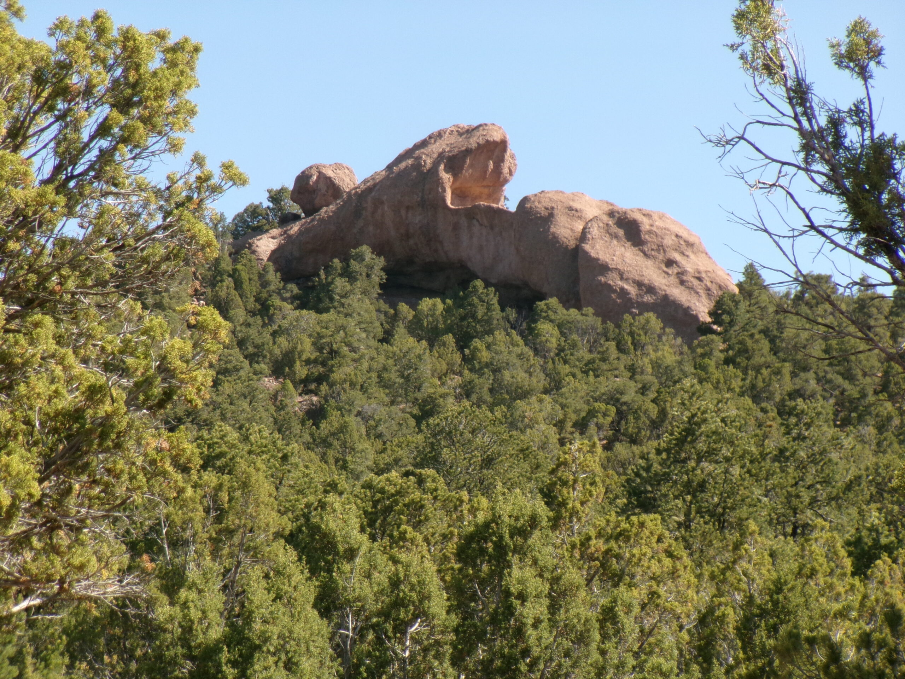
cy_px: 340
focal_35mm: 142
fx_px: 3712
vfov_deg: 10.4
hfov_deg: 13.9
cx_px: 452
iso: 100
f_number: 6.3
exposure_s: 1/210
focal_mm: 25.5
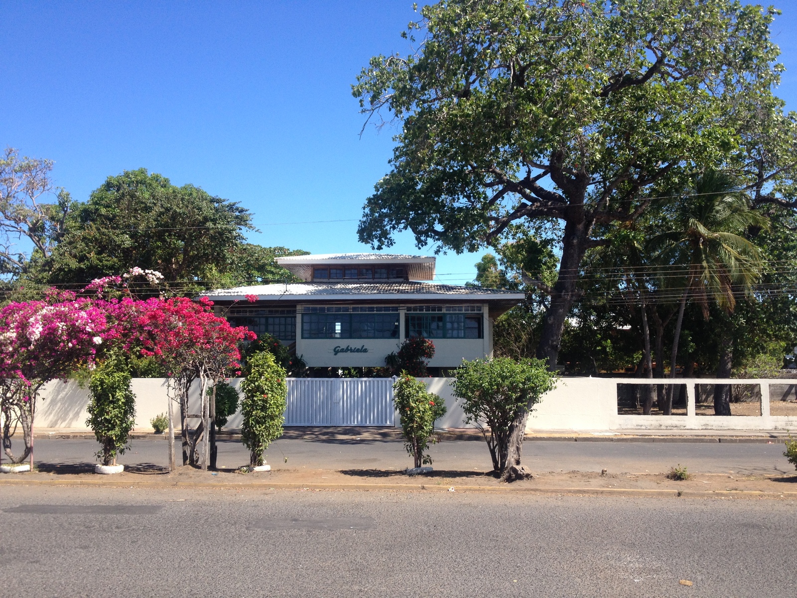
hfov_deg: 52.6
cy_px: 299
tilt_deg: +1.4
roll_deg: +0.7
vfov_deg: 40.7
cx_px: 398
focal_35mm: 35
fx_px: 806
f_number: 2.4
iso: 50
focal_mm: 4.28
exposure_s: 1/1062
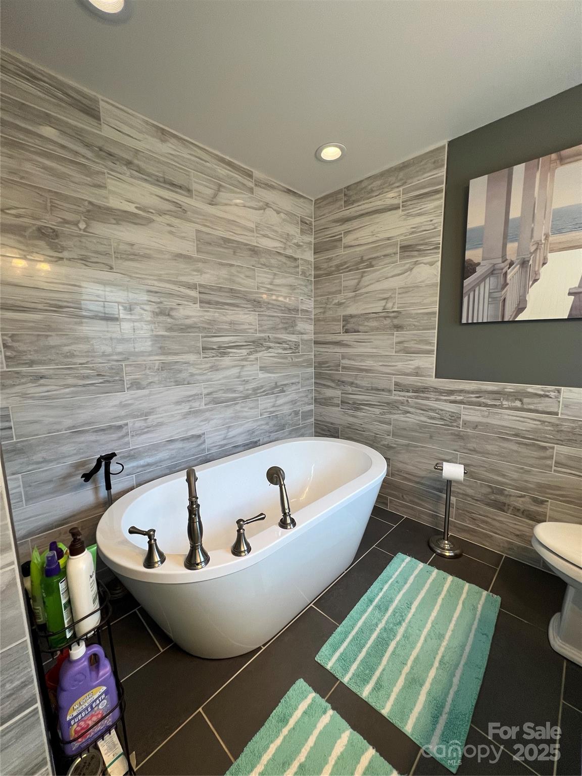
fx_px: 291
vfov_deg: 106.2
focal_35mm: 13
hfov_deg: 89.9
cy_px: 388
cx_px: 291
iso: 200
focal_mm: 1.57
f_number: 1.8
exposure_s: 1/120
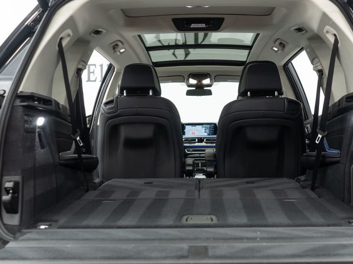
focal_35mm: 46
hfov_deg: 41.2
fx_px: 469
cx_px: 197
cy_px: 131
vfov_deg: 31.5
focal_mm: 28
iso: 640
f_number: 3.2
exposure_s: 1/40
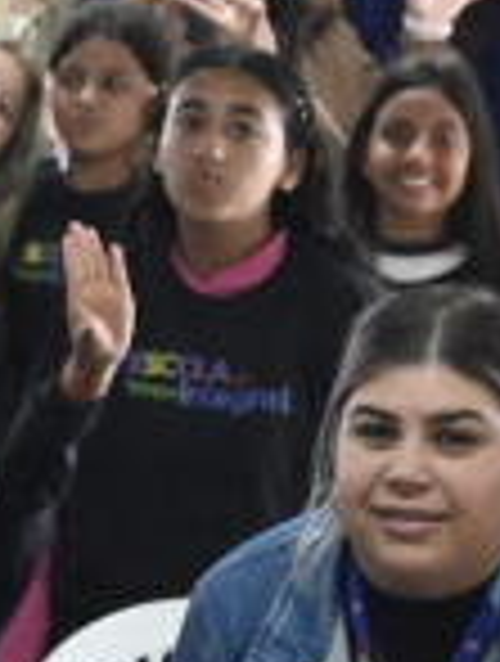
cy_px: 572
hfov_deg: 5.3
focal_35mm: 274
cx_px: -568
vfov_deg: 7.2
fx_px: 5254
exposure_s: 1/60
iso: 4500
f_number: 5.6
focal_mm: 41
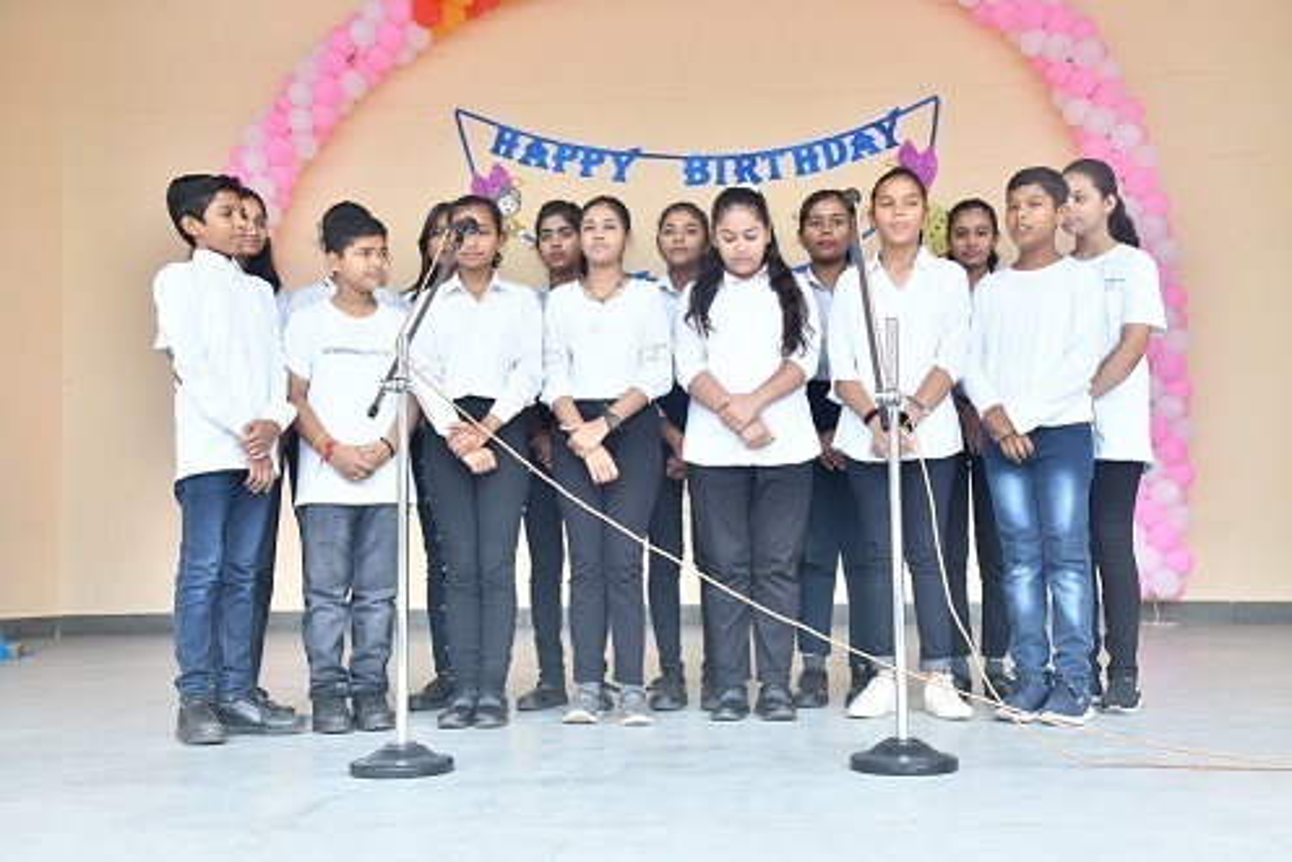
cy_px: 431
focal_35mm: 44
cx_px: 646
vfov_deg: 30.5
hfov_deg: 44.5
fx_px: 1579
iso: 400
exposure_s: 1/125
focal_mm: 44
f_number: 10
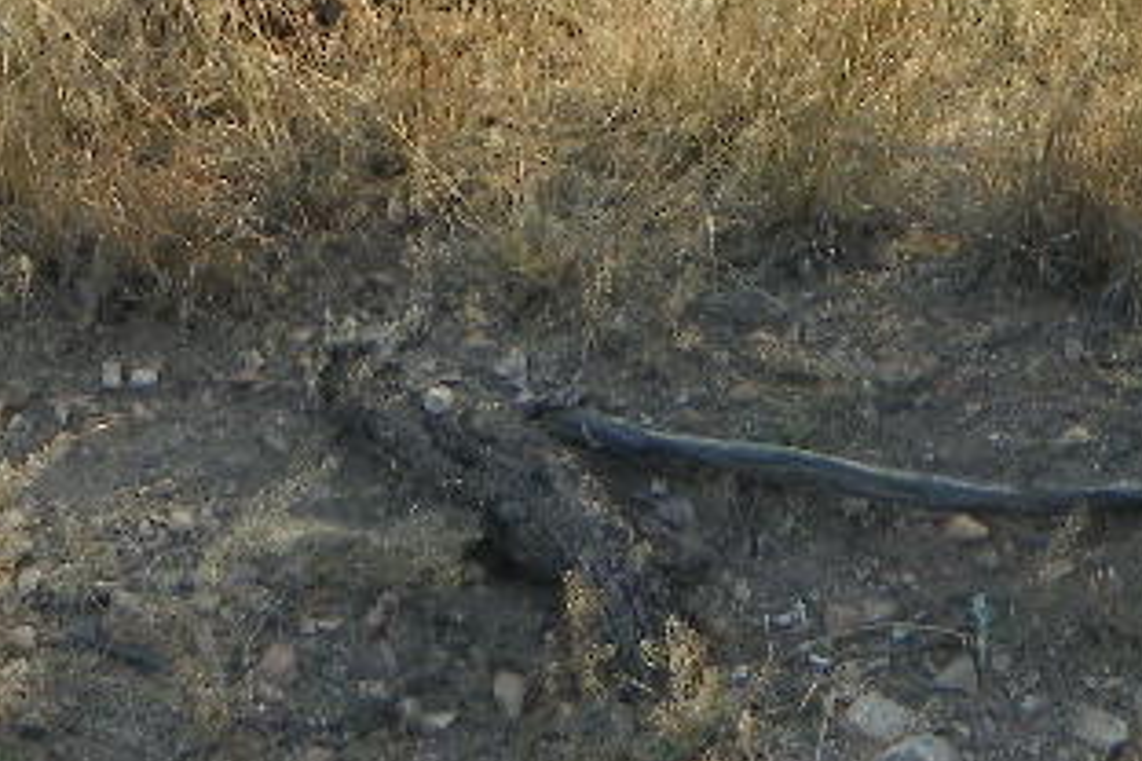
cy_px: -176
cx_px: 875
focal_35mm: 111
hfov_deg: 18.3
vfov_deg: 12.0
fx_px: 3521
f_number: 3.5
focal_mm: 4.6
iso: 64
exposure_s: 1/250
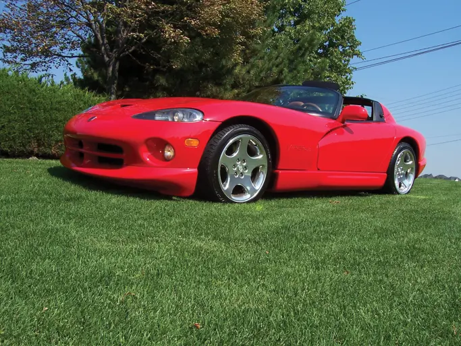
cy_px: 173
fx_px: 453
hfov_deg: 53.9
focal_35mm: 34
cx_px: 230
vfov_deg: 41.8
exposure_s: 1/500
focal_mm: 5.6
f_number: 5.6
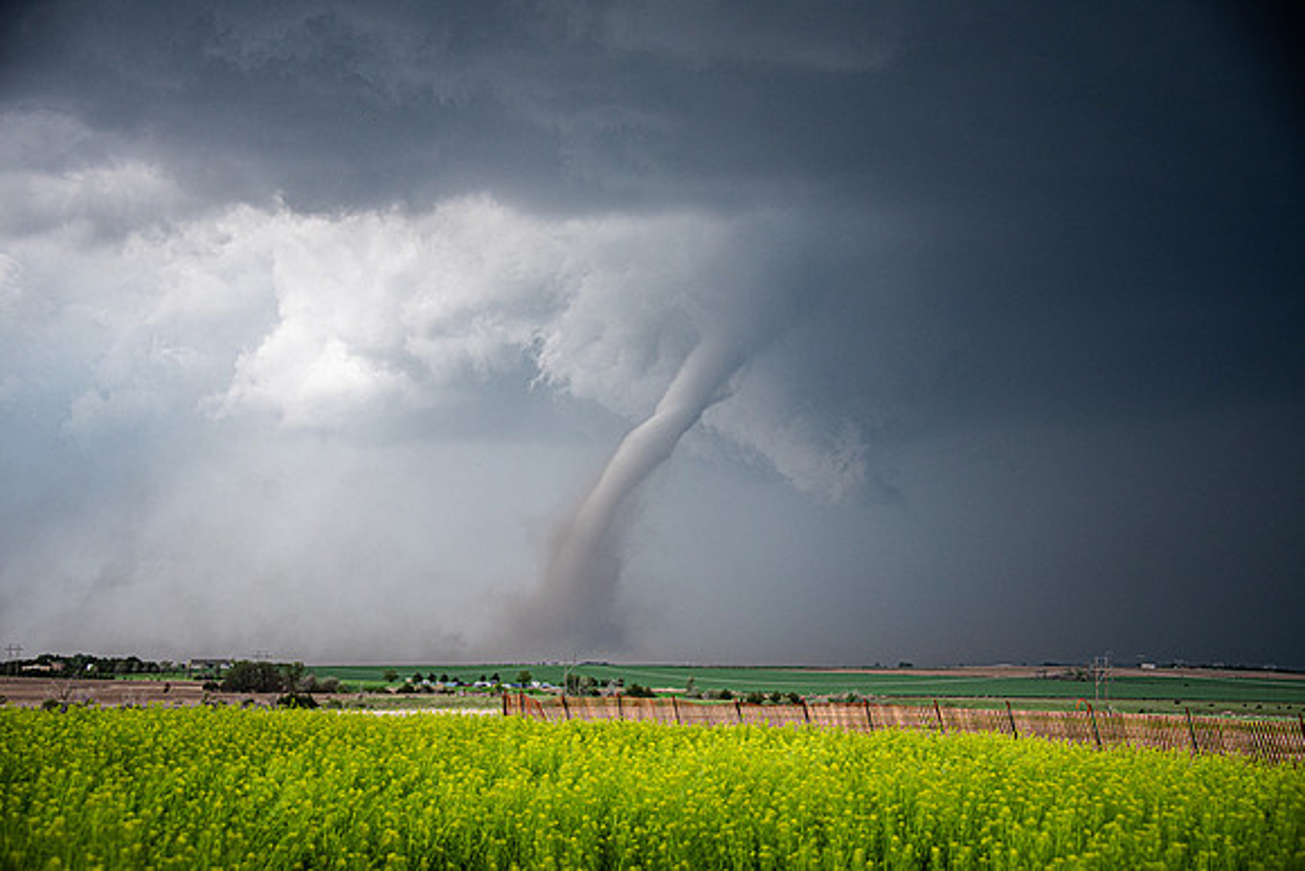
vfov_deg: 24.2
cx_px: 652
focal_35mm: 56
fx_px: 2030
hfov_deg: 35.6
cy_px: 436
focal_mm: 56
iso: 320
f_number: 4.5
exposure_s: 1/320
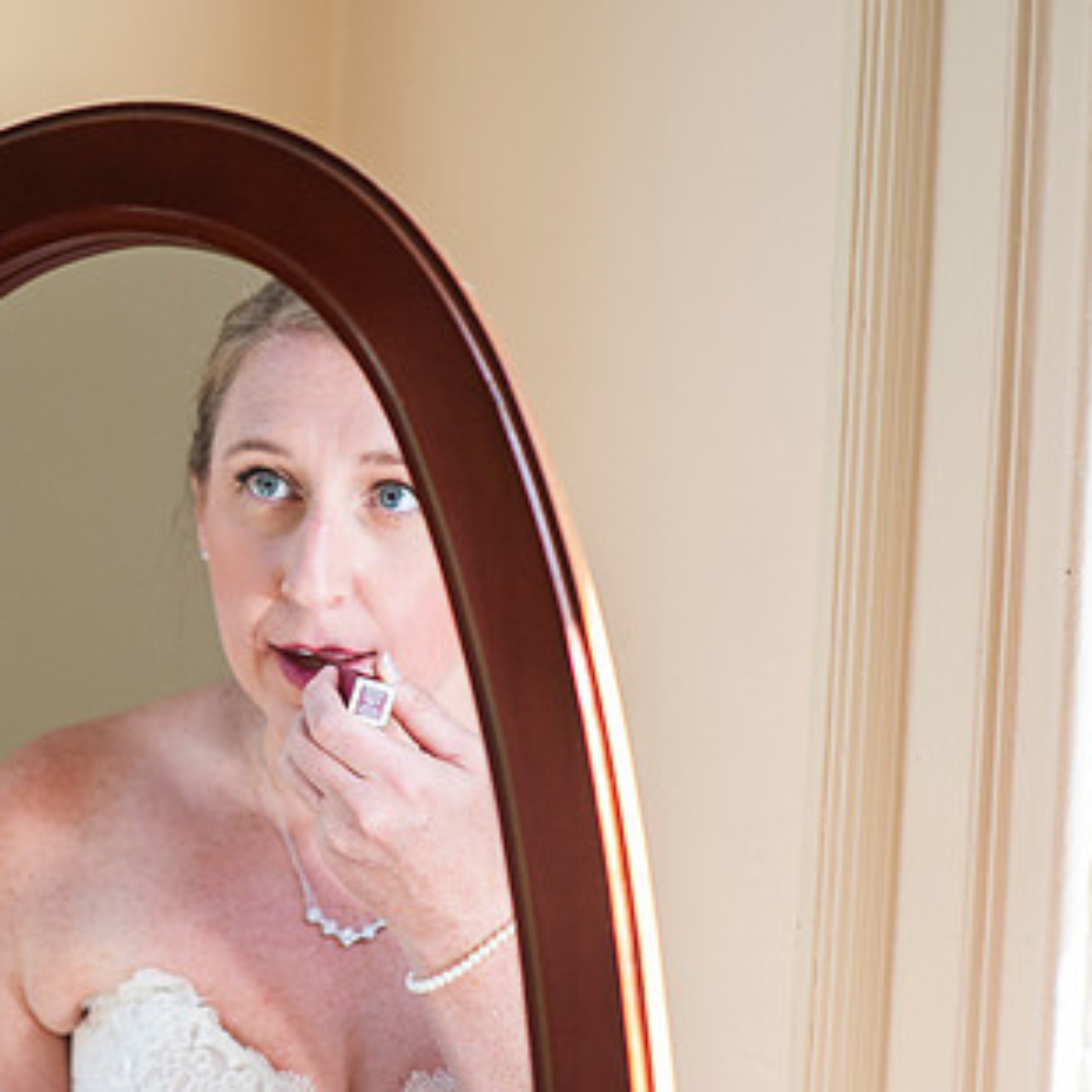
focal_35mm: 135
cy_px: 567
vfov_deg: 12.9
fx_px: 4818
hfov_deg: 12.8
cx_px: 106
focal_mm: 85
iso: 640
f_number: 2.8
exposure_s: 1/800
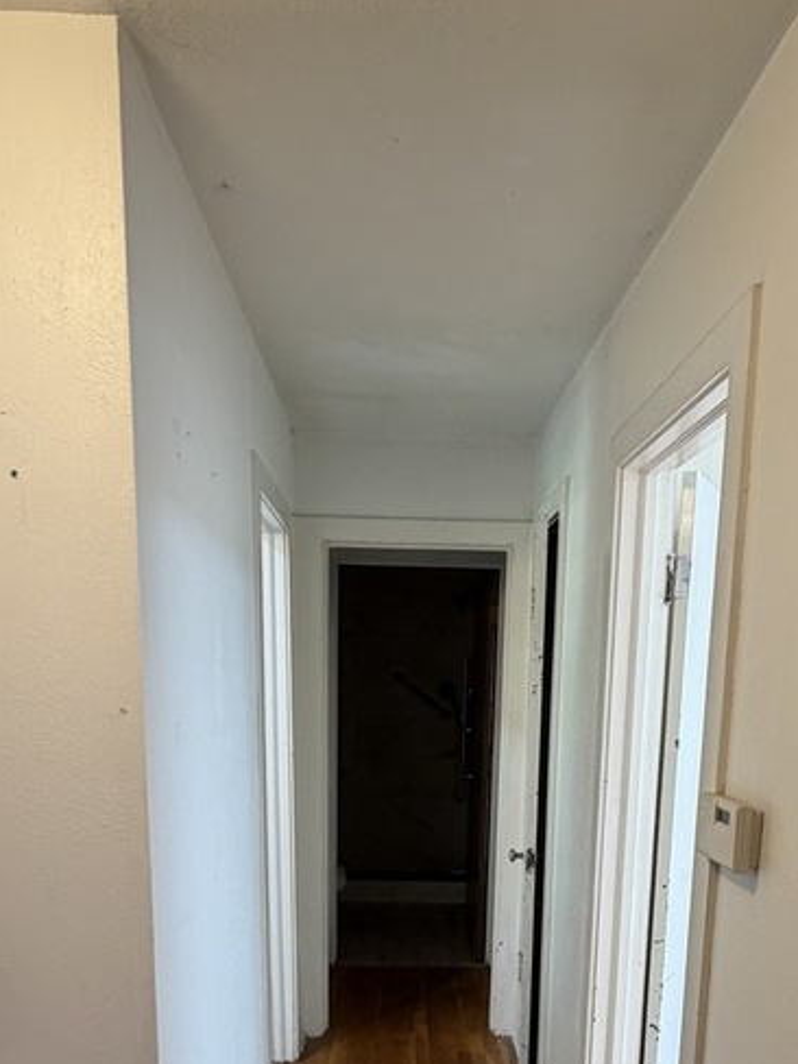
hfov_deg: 45.4
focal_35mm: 31
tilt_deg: -11.4
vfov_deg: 54.2
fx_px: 953
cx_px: 427
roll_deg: -1.8
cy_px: 859
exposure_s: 1/60
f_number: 2.2
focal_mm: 2.22
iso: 160
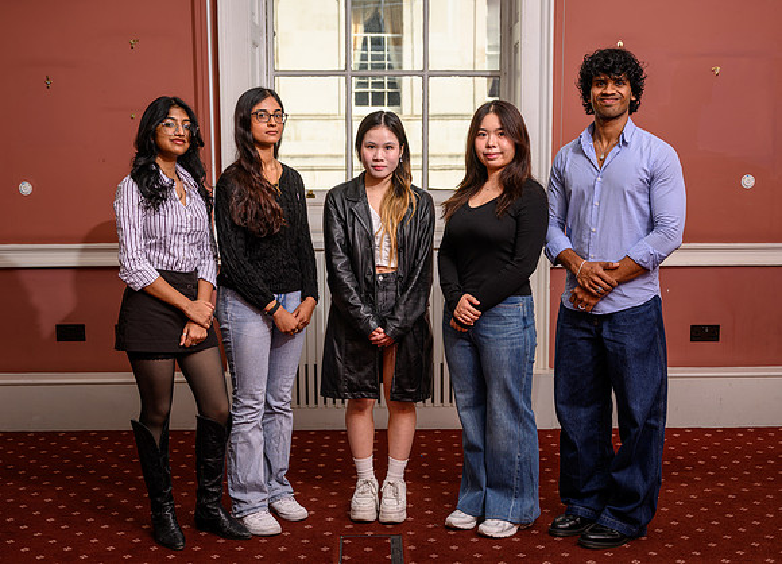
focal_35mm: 48
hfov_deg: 40.3
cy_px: 283
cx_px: 403
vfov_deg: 29.6
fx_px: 1065
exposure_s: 1/200
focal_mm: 44
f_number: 4
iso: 50
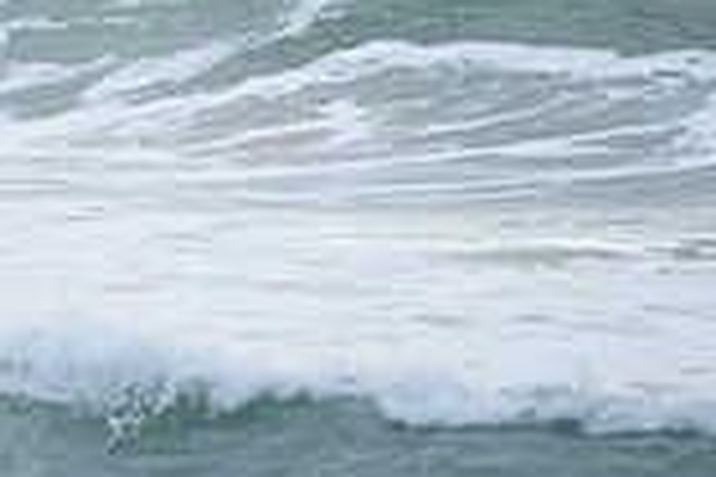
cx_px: -572
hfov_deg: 1.1
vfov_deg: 0.8
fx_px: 36394
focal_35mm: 1830
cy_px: -79
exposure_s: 1/1000
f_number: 5.6
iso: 250
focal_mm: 500
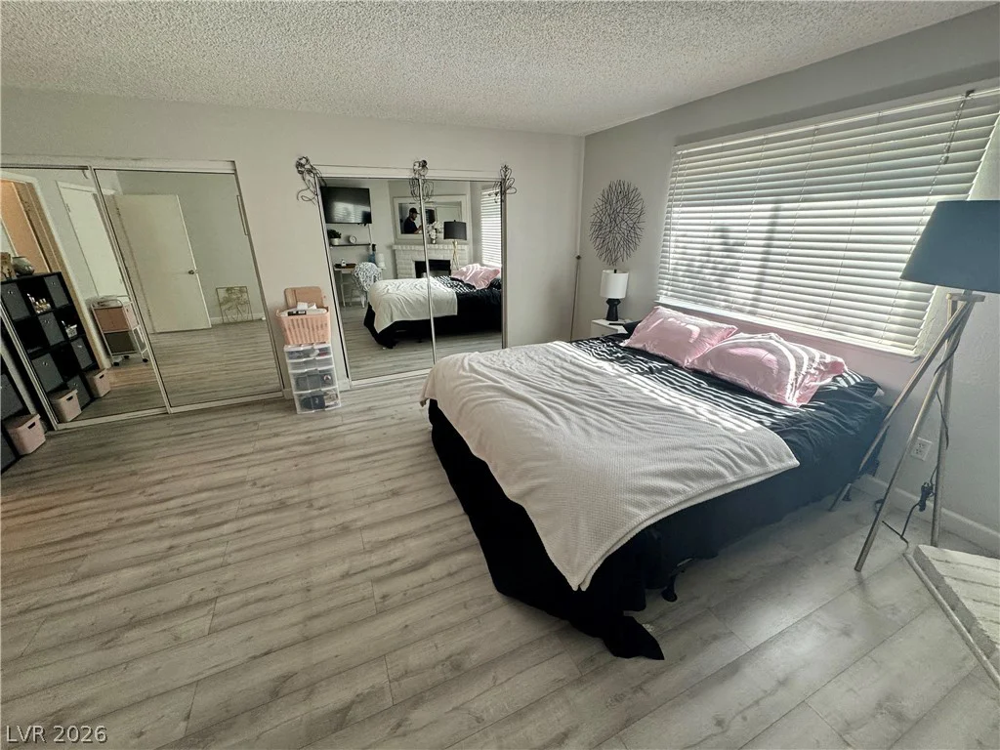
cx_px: 500
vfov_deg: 85.7
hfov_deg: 102.1
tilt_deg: -21.3
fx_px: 404
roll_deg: +1.4
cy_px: 375
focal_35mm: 14
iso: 160
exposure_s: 1/120
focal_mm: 2.22
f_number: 2.2
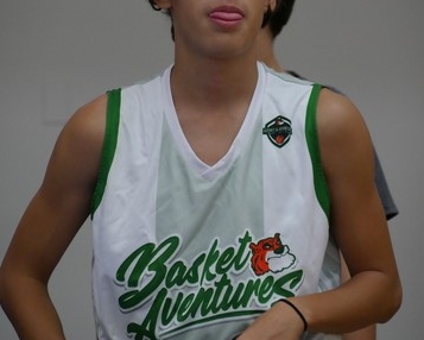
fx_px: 4608
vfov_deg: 4.2
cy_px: 102
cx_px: 213
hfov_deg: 5.3
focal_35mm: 367
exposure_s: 1/200
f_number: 5.6
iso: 3200
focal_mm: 140
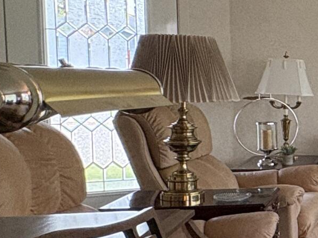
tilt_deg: -6.6
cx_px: 626
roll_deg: -2.2
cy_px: 137
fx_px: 643
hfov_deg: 18.6
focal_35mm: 70
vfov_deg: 21.0
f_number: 2.2
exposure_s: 1/120
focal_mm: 2.22
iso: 200
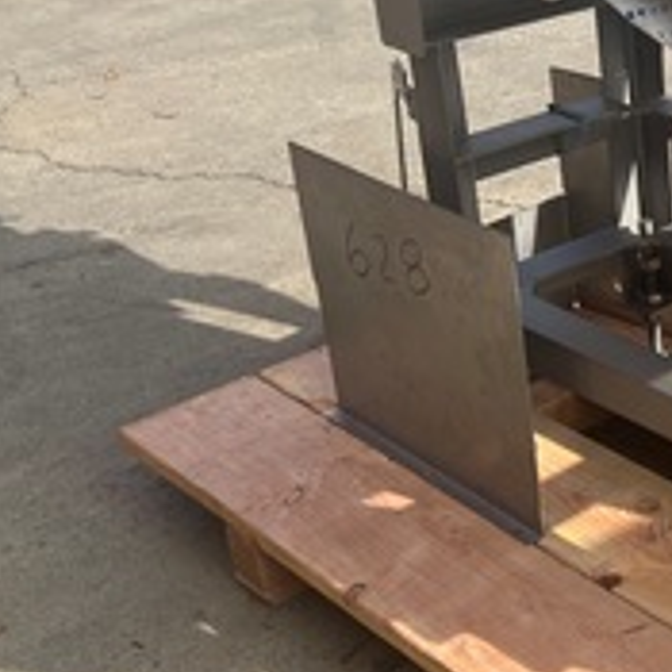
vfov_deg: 27.3
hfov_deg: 23.6
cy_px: 288
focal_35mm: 63
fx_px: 1384
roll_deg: +0.9
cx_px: 906
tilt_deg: -26.7
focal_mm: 5.7
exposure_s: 1/2353
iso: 50
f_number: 1.5
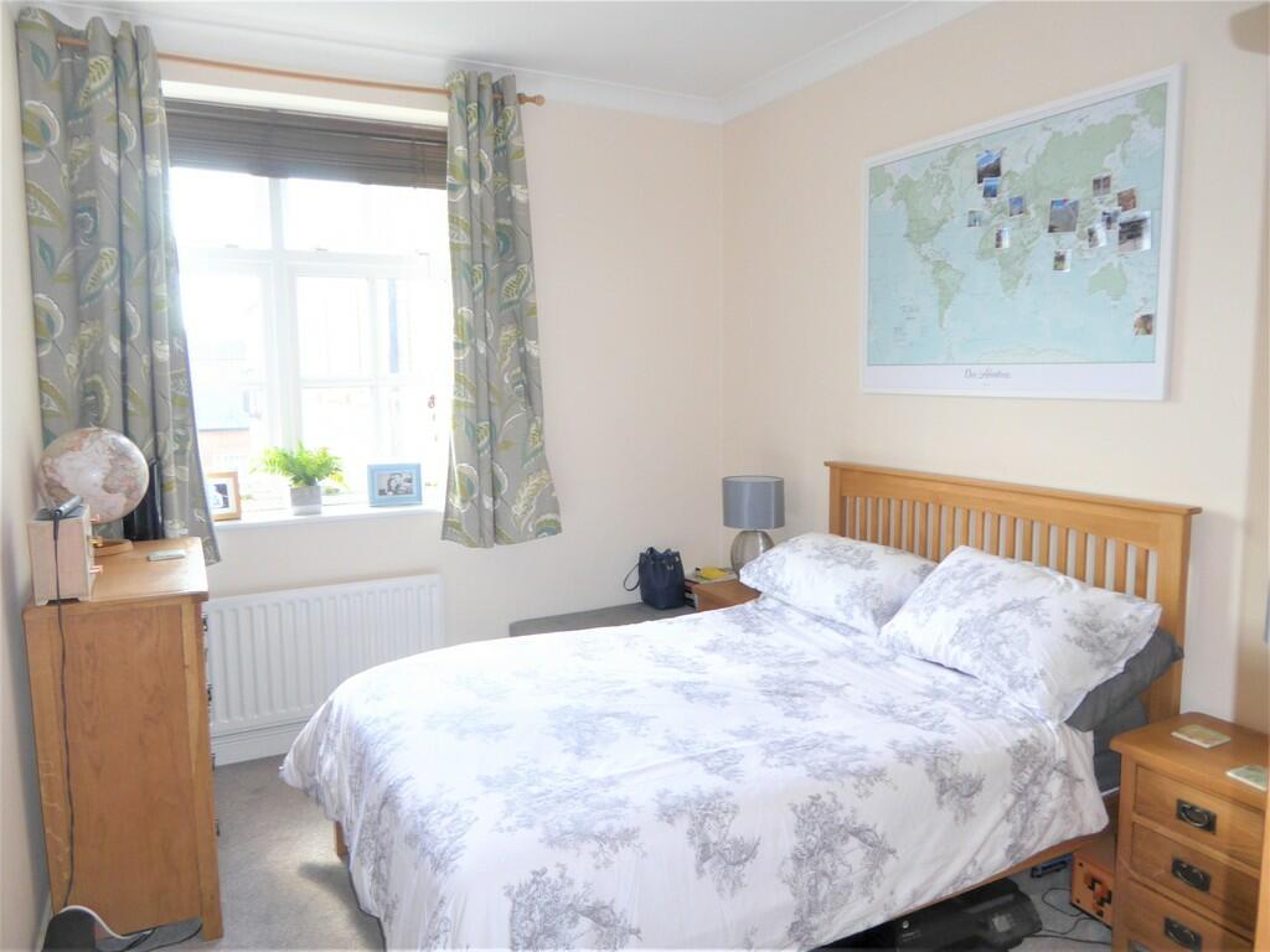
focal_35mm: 24
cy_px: 476
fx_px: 881
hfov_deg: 71.6
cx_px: 635
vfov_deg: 56.8
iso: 100
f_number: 3.3
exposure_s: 1/50
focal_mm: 4.3
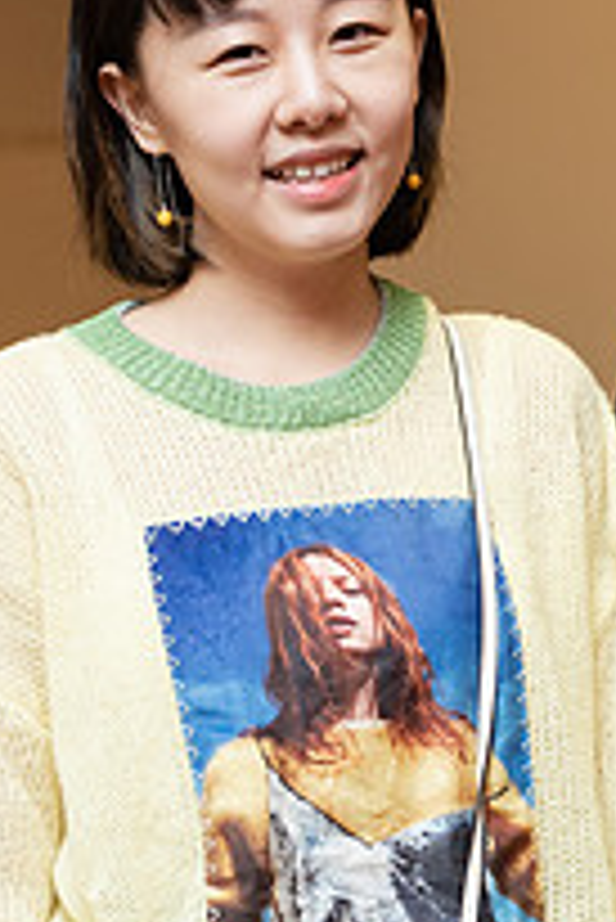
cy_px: 457
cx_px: 576
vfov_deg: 9.7
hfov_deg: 6.5
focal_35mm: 212
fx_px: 5432
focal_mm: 75
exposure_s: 1/160
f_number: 4.5
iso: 1600
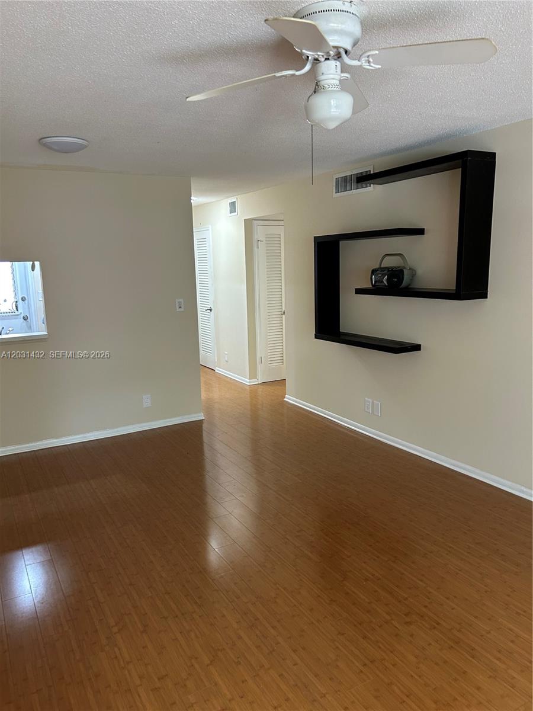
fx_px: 534
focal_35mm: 26
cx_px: 266
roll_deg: +1.6
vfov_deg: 67.3
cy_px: 356
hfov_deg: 53.1
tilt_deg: -9.8
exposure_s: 1/60
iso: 160
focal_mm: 5.7
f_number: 1.5
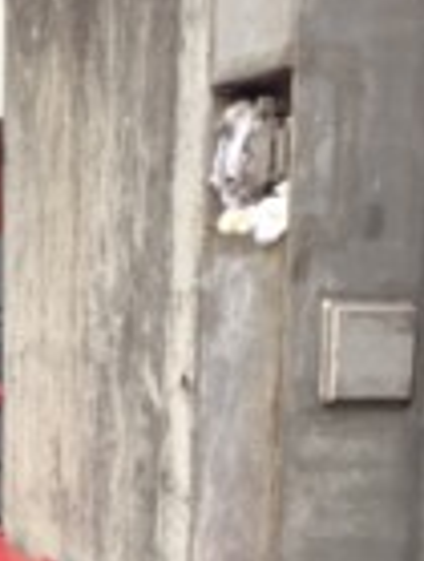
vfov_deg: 16.9
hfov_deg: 13.1
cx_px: 125
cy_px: 605
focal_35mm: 113
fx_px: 1837
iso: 50
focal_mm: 4.28
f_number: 2.4
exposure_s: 1/378
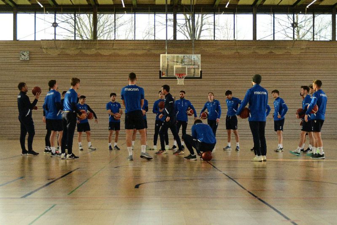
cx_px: 168
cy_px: 112
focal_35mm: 82
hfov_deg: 24.6
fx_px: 772
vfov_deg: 16.5
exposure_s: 1/2000
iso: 5000
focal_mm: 55
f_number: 4
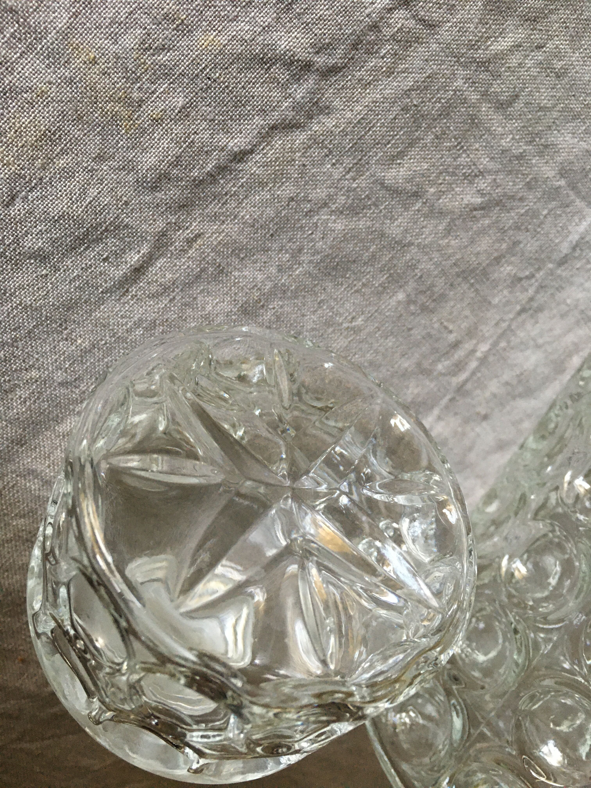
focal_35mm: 29
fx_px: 660
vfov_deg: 61.7
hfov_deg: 48.2
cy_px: 394
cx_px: 296
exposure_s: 1/30
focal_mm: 4.15
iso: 160
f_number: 2.2
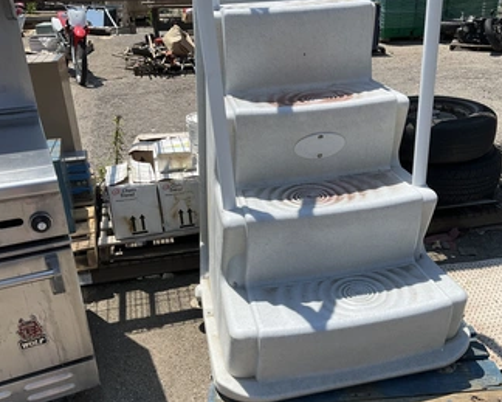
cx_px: 297
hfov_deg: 51.3
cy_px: 228
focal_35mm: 35
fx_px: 520
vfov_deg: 42.1
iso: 25
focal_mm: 3
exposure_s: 1/2427
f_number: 1.8
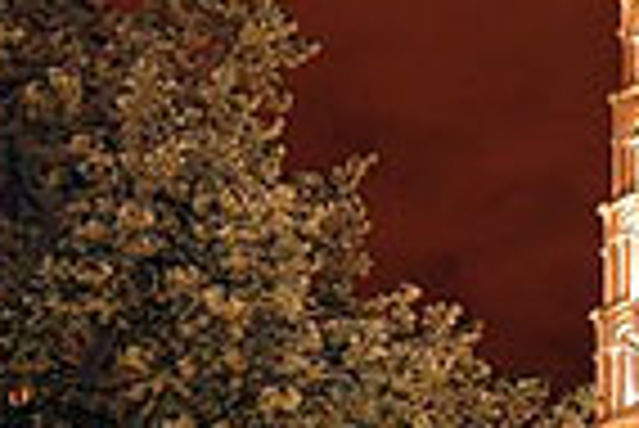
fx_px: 2026
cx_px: 662
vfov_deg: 12.0
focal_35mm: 114
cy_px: 167
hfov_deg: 17.4
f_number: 4
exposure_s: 1
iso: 800
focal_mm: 24
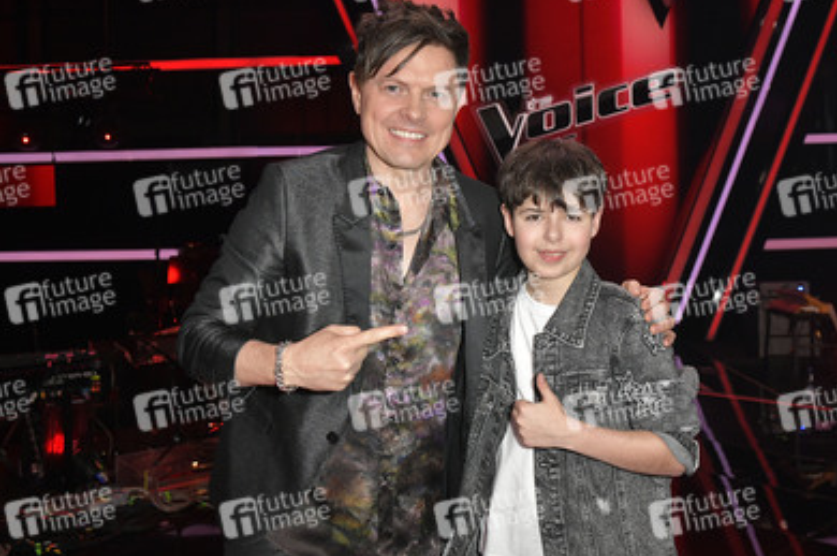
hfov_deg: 51.9
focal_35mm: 37
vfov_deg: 35.8
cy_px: 245
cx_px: 432
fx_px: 859
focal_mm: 32
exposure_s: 1/200
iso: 2500
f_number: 7.1
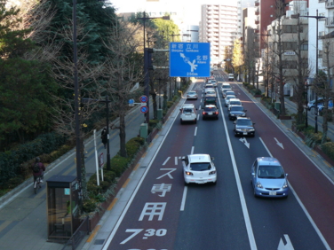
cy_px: 100
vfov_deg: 31.4
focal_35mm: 46
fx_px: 444
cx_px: 210
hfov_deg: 40.9
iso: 100
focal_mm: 6
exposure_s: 1/125
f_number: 3.6
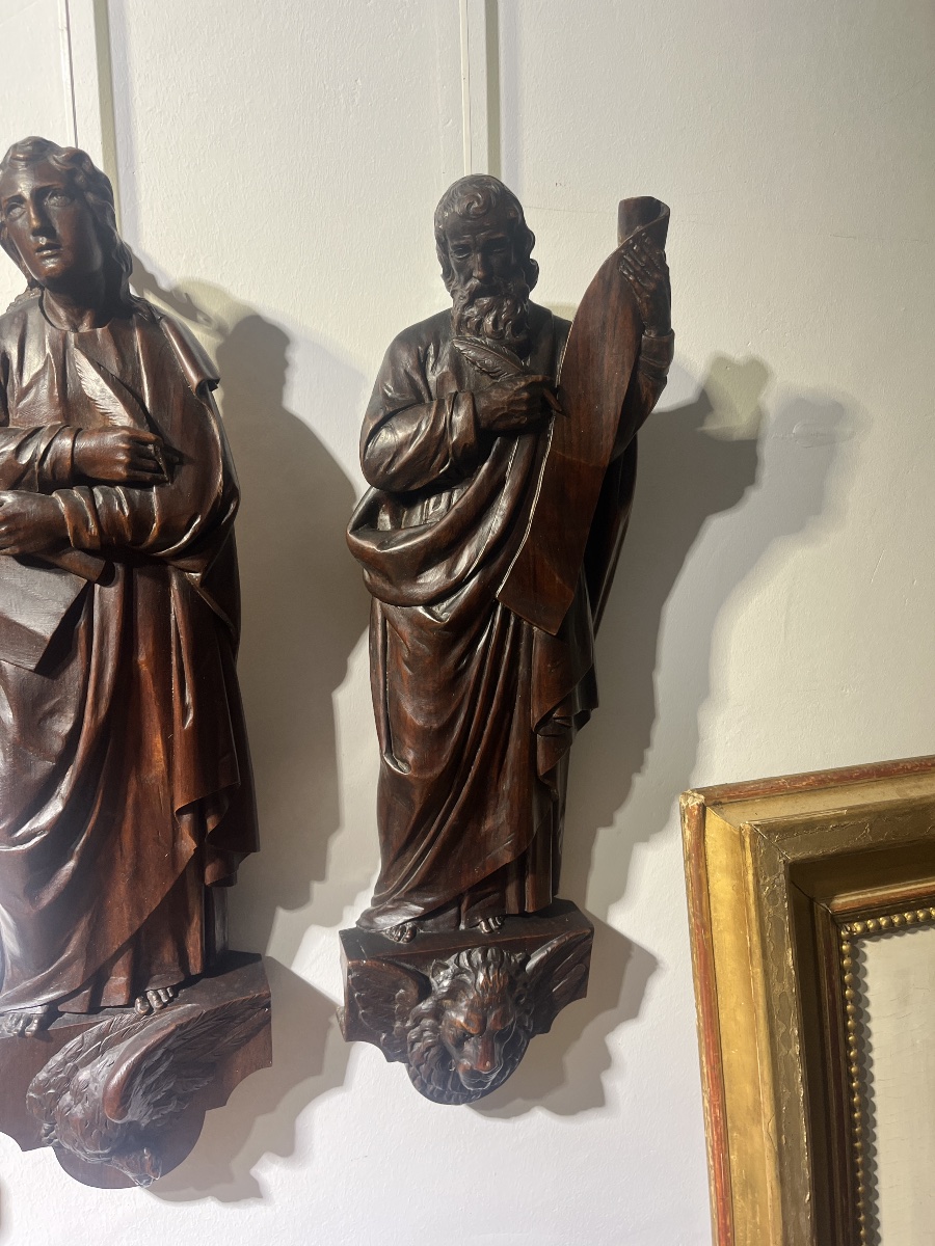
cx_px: 468
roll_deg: +3.4
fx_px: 936
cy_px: 623
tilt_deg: -6.4
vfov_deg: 67.3
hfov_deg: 53.1
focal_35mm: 26
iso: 80
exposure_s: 1/100
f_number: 1.6
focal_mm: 5.1
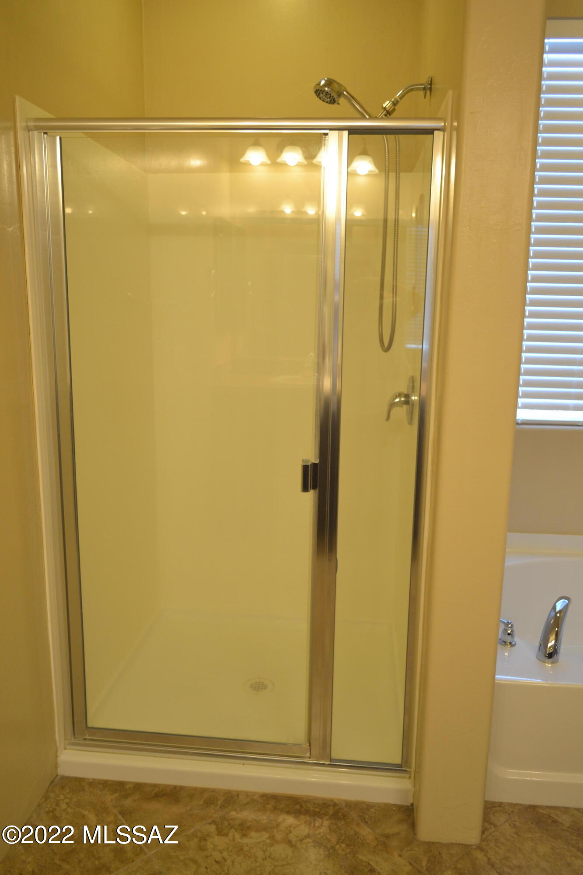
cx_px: 292
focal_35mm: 27
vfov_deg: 67.4
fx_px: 656
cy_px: 438
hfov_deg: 47.9
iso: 400
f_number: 3.5
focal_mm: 18
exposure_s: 1/30
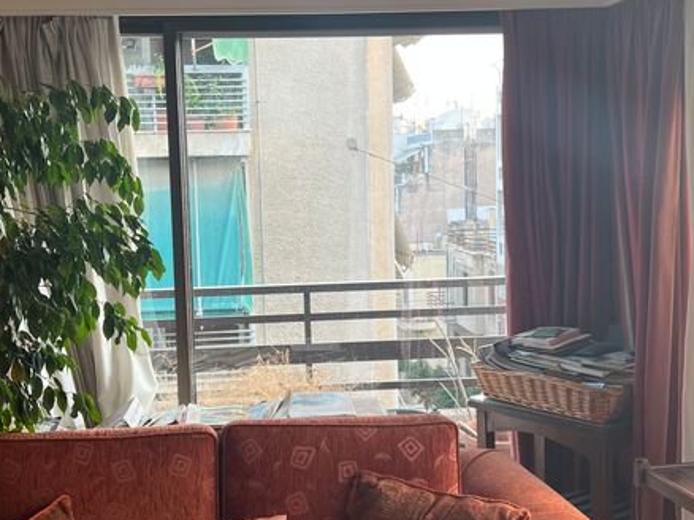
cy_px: 274
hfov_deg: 48.9
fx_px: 761
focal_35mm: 38
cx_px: 318
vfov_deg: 37.7
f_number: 1.5
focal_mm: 5.7
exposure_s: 1/121
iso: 64
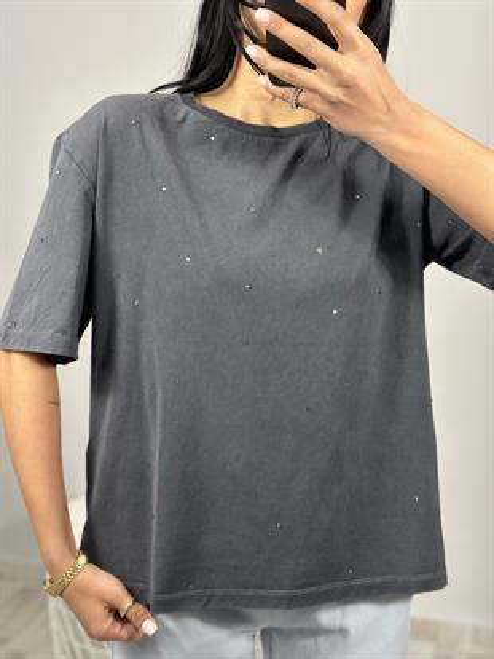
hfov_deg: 30.3
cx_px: 247
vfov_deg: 39.6
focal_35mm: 48
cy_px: 330
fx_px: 913
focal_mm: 6.86
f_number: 1.78
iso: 160
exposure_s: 1/100
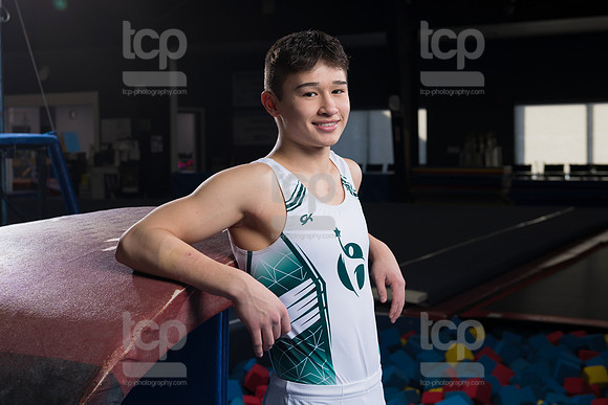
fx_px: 1040
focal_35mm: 62
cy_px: 165
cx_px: 248
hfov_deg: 32.5
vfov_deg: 22.0
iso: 250
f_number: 5.6
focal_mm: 52
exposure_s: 1/250
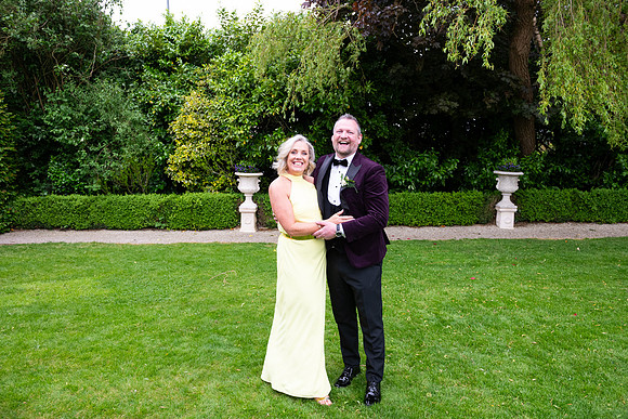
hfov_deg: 65.5
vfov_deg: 46.4
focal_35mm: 28
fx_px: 489
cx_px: 314
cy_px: 210
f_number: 5
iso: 400
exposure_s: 1/200
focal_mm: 28
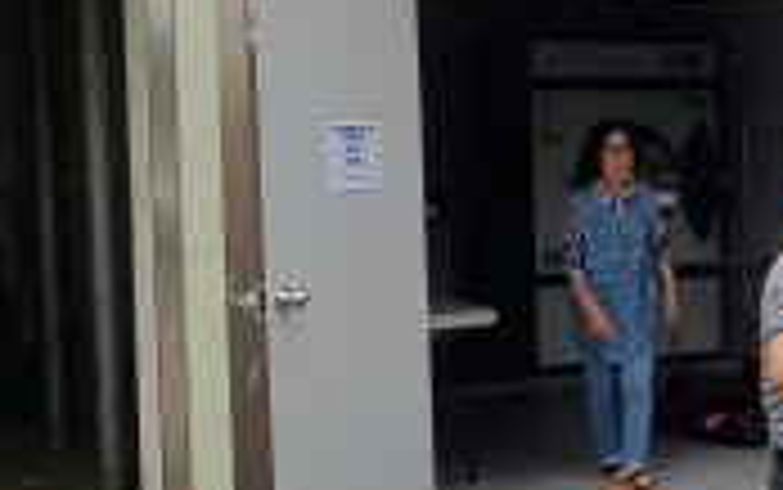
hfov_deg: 23.0
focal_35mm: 79
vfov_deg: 16.5
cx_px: 1040
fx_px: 1687
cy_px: 214
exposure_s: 1/1332
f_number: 1.7
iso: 50
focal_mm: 4.2
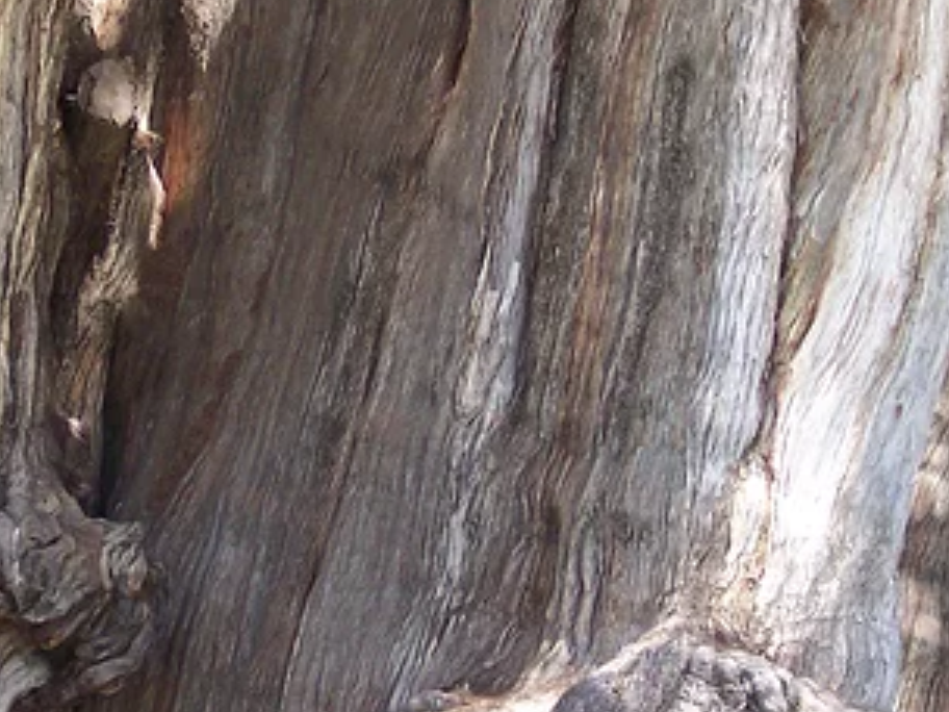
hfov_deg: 19.5
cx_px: 240
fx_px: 2742
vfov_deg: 14.8
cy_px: 261
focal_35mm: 100
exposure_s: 1/125
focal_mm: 8
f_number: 2.8
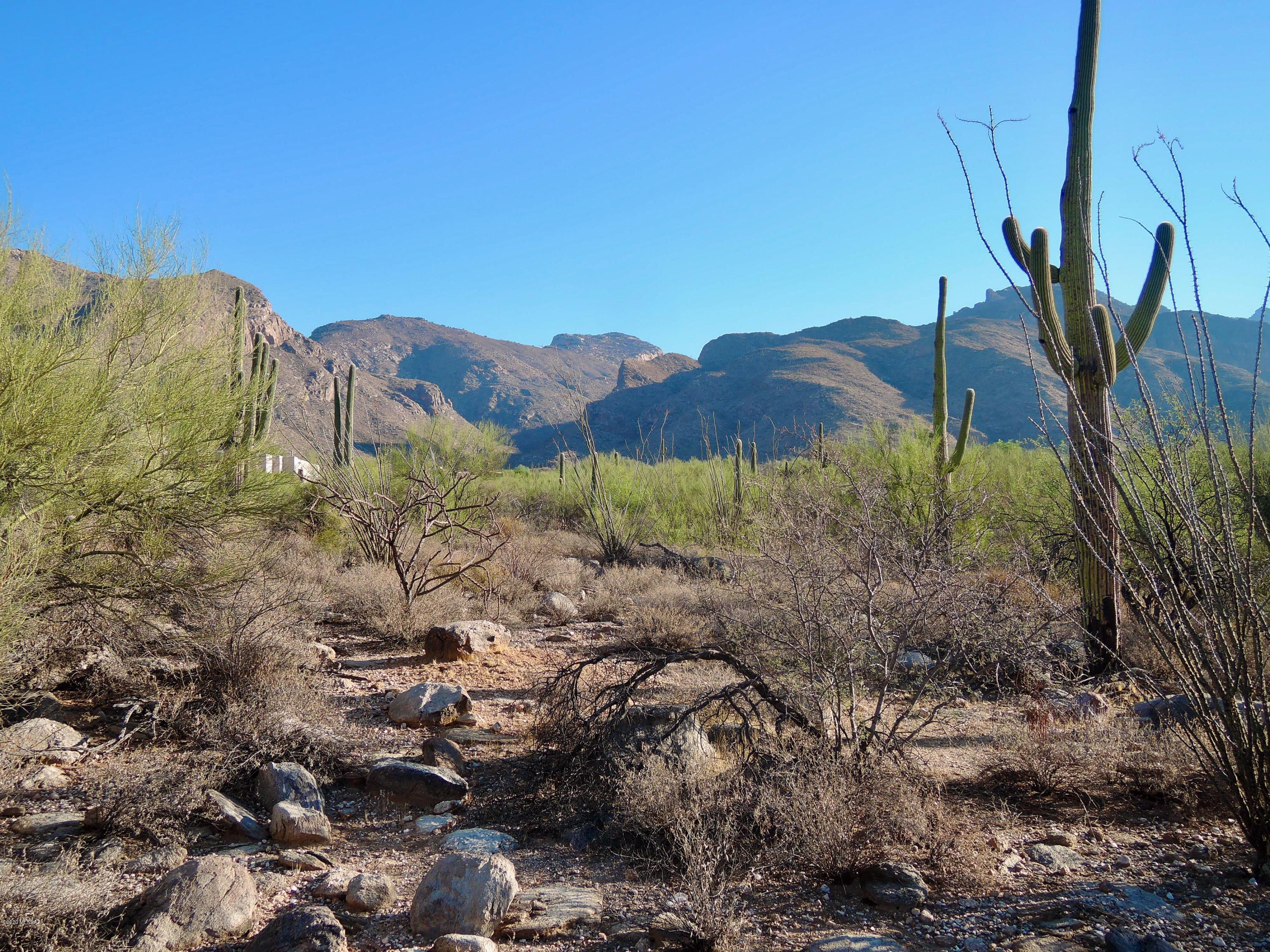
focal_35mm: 31
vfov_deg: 45.4
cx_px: 635
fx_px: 1137
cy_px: 476
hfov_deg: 58.4
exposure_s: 1/60
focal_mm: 6.6
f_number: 3.2
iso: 80
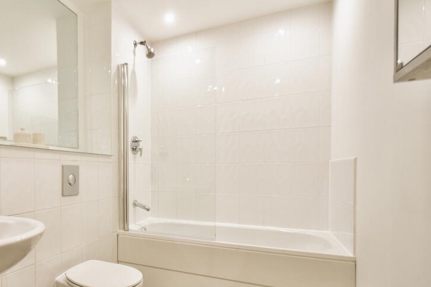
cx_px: 139
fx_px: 252
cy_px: 170
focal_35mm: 21
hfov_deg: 78.2
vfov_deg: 59.1
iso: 800
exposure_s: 1/60
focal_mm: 10
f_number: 3.5
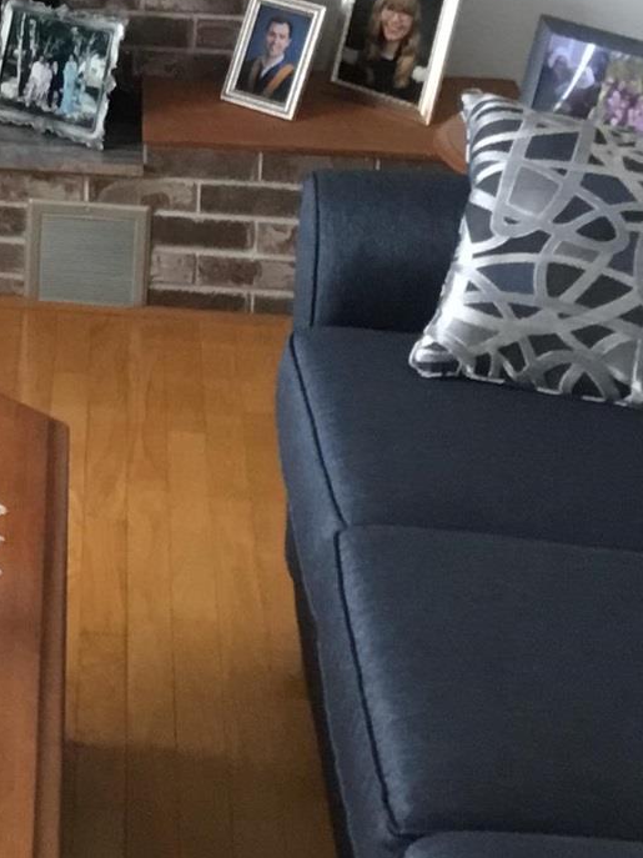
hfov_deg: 13.4
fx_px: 2577
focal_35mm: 104
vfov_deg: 18.1
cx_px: -346
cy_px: -139
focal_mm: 3.3
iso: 100
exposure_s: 1/30
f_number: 2.4
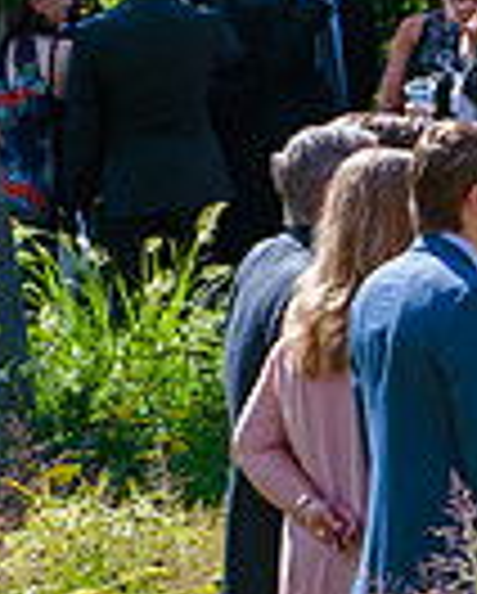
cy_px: 315
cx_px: 936
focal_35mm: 720
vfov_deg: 2.7
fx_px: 12676
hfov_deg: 2.1
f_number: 8
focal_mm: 175
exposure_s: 1/400
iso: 400
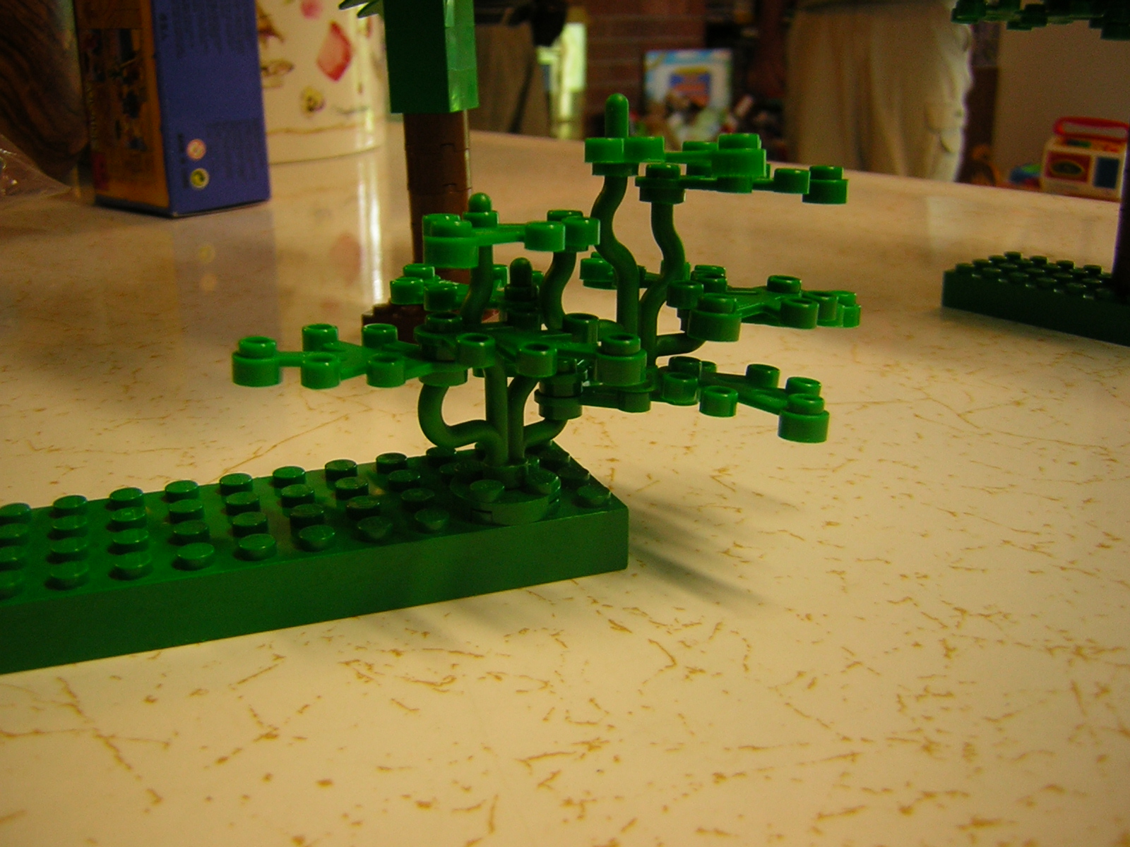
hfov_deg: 51.4
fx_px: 1175
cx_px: 565
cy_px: 424
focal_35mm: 36
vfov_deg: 39.7
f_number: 2.6
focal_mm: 4.7
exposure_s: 1/8.8
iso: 50
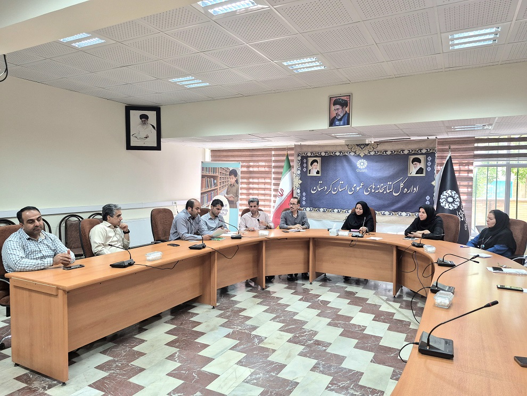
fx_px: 350
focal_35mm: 23
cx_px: 264
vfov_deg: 58.9
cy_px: 198
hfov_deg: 73.9
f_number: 1.8
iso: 125
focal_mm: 5.4
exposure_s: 1/100
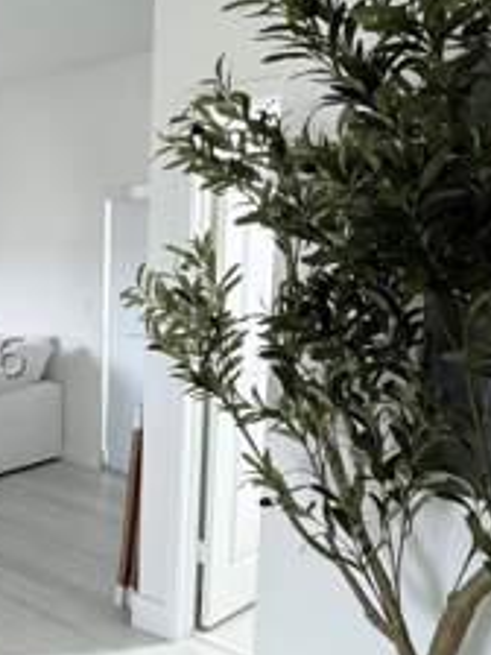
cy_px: 357
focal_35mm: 40
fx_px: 756
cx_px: -44
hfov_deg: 31.9
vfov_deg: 46.7
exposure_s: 1/99
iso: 125
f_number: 2.2
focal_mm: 2.22
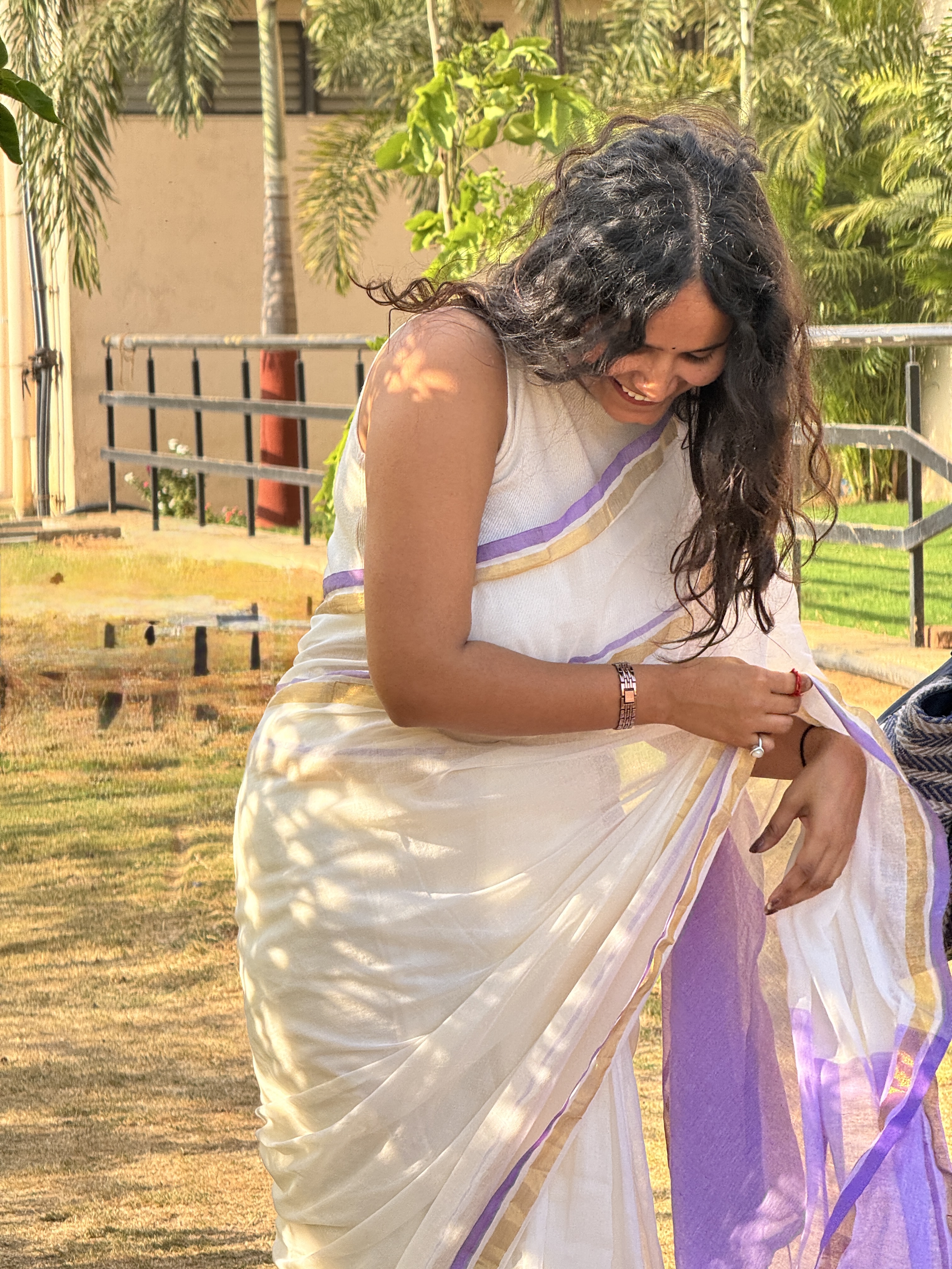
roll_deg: +0.8
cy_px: 634
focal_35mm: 120
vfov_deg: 16.4
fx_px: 4400
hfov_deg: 12.3
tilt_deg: -3.8
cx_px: 476
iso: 50
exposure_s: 1/233
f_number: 2.8
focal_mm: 15.66
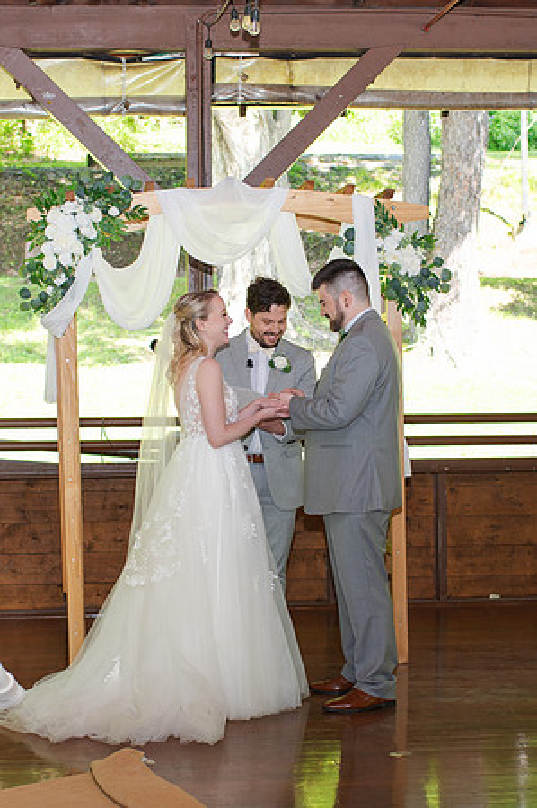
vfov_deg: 26.0
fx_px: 1750
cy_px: 468
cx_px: 257
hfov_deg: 17.4
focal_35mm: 78
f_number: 3.2
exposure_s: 1/200
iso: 125
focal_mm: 35
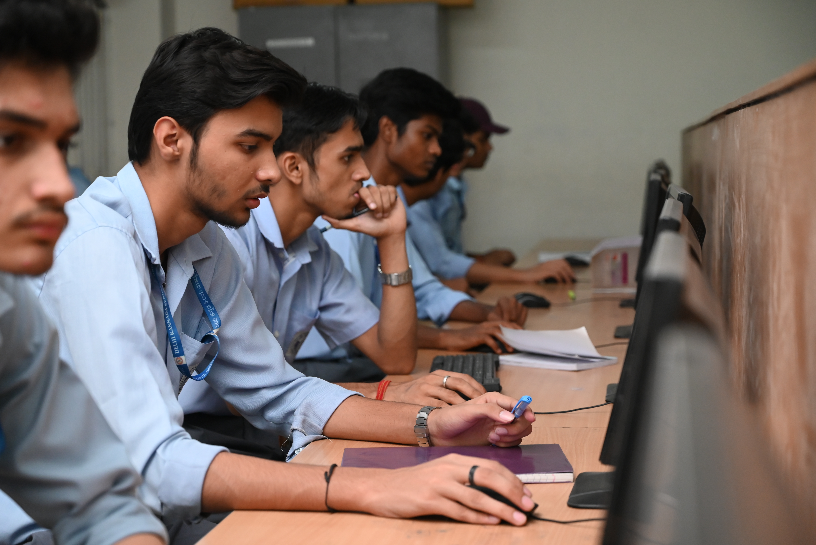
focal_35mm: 70
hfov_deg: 28.8
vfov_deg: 19.5
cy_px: 272
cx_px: 408
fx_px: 1587
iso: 2500
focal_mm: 70
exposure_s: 1/200
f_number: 4.5
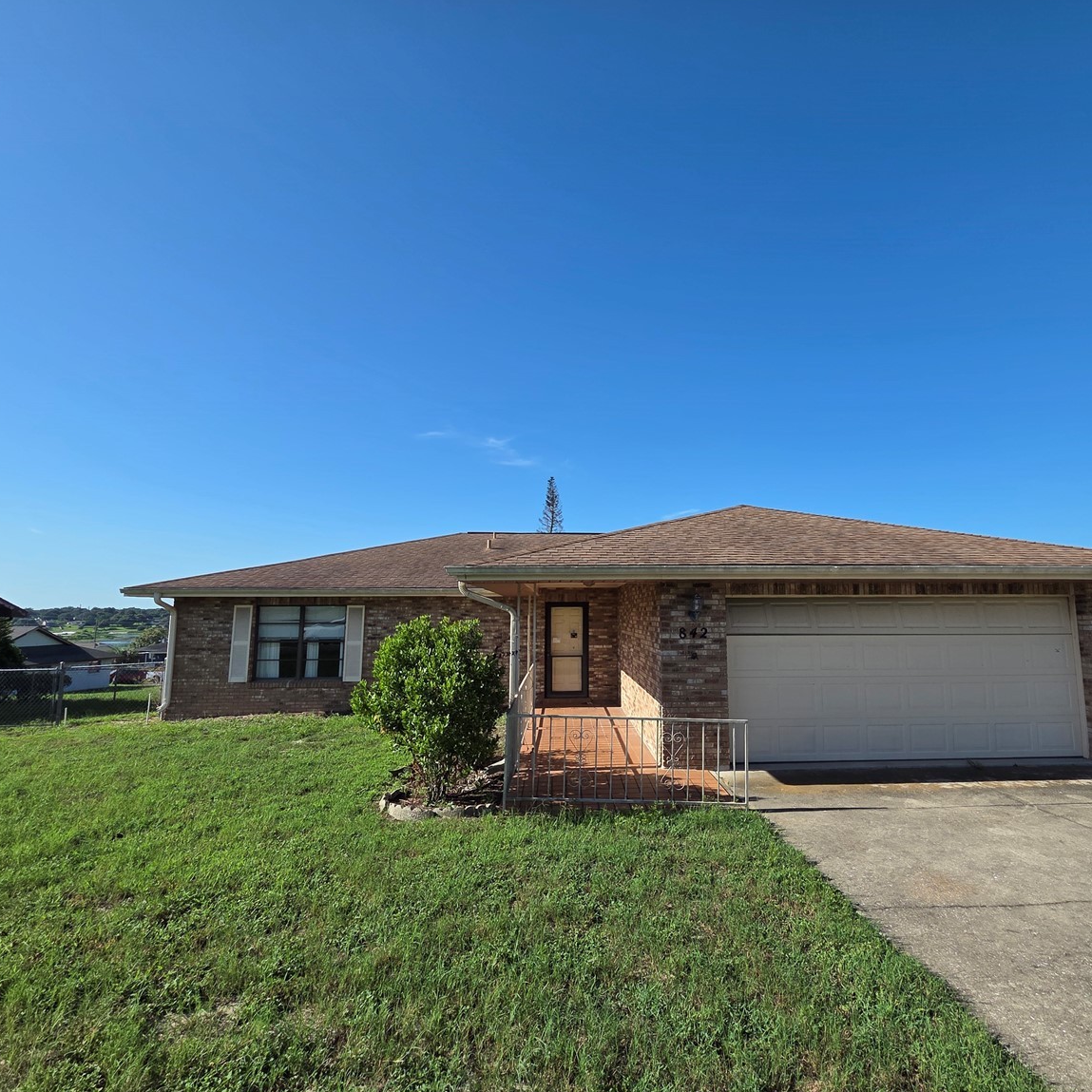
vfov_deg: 87.4
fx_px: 571
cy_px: 545
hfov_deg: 87.1
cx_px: 609
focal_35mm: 16
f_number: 2.2
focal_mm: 2.2
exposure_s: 1/2359
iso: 50
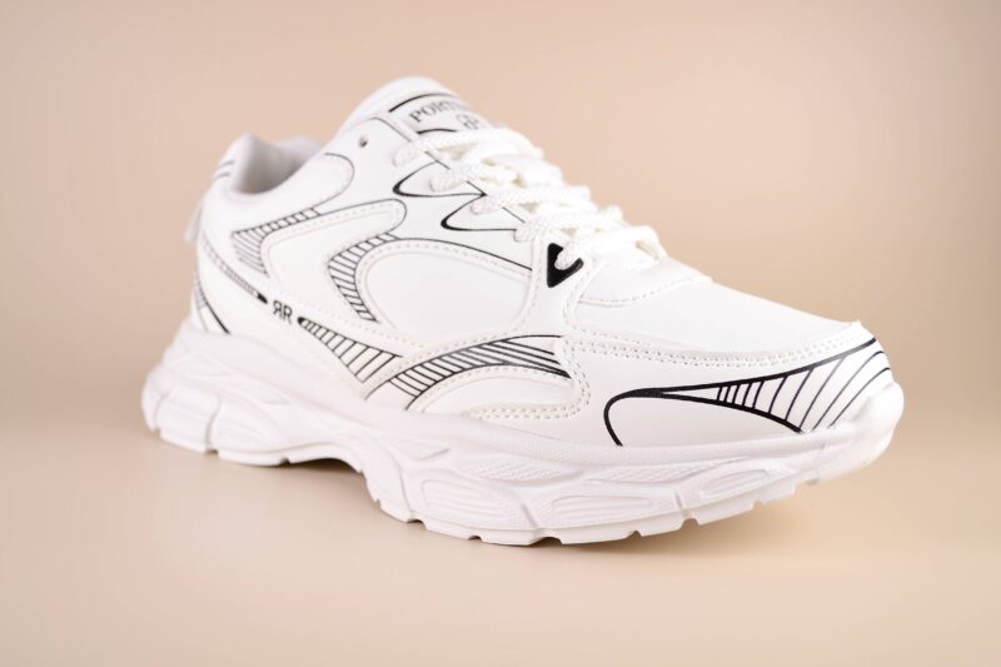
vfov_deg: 34.2
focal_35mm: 39
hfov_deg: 49.6
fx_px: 1084
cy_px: 334
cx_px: 500
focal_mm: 26
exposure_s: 1/80
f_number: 4.5
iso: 100
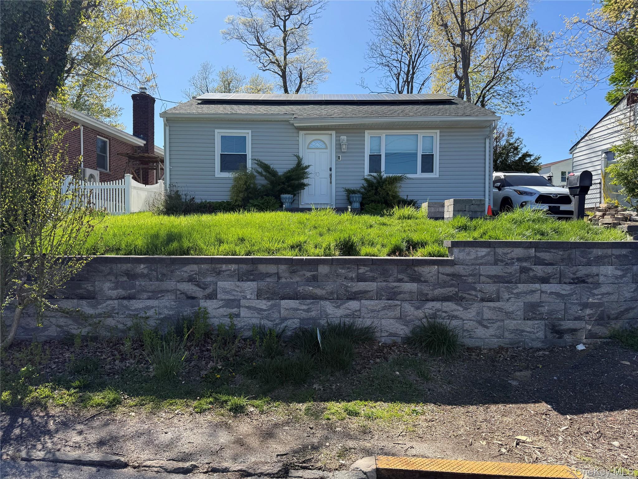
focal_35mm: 24
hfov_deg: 71.6
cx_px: 319
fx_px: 442
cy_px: 240
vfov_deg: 56.8
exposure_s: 1/2703
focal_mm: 6.76
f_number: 1.78
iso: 80
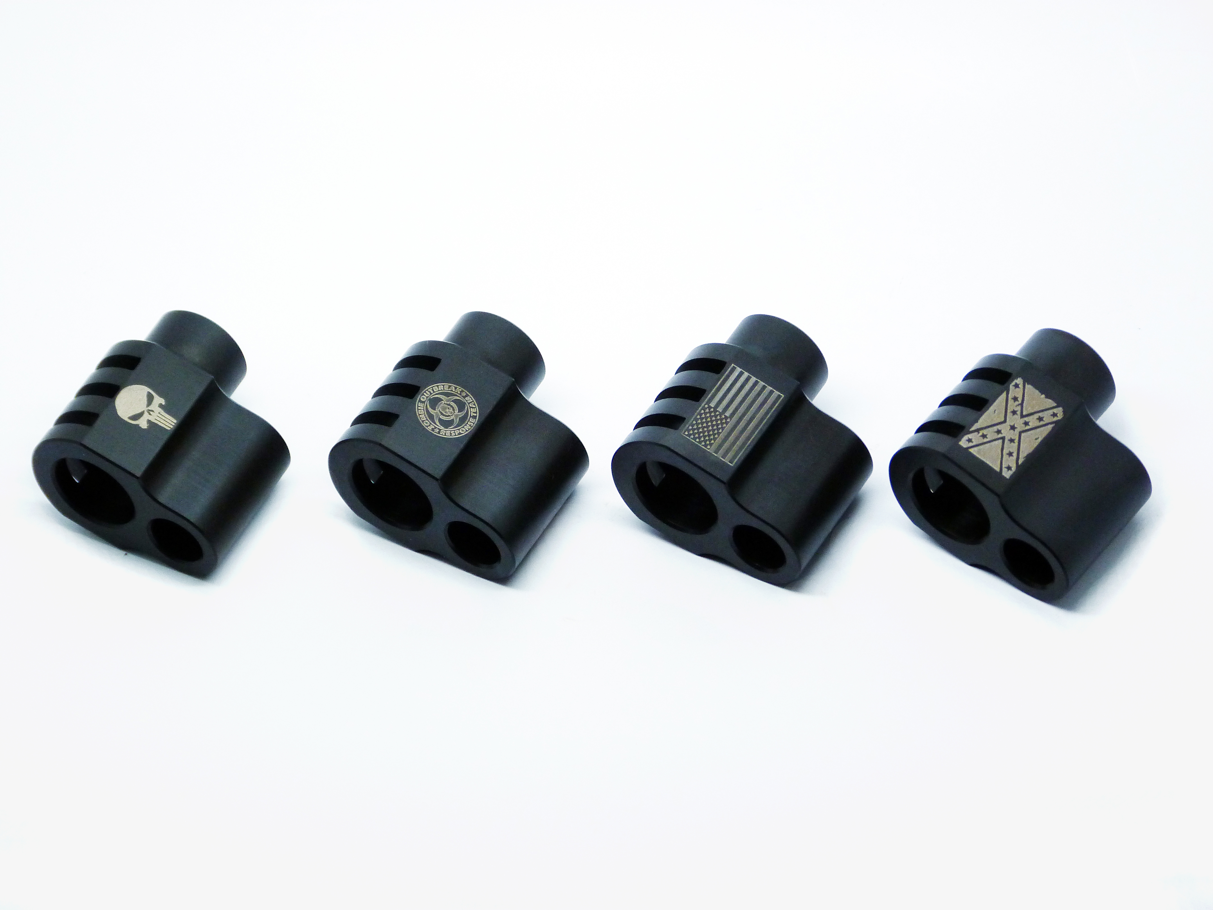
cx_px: 606
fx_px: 6097
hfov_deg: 11.4
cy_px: 455
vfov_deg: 8.5
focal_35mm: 174
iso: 200
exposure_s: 1/80
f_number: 3.8
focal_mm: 31.3
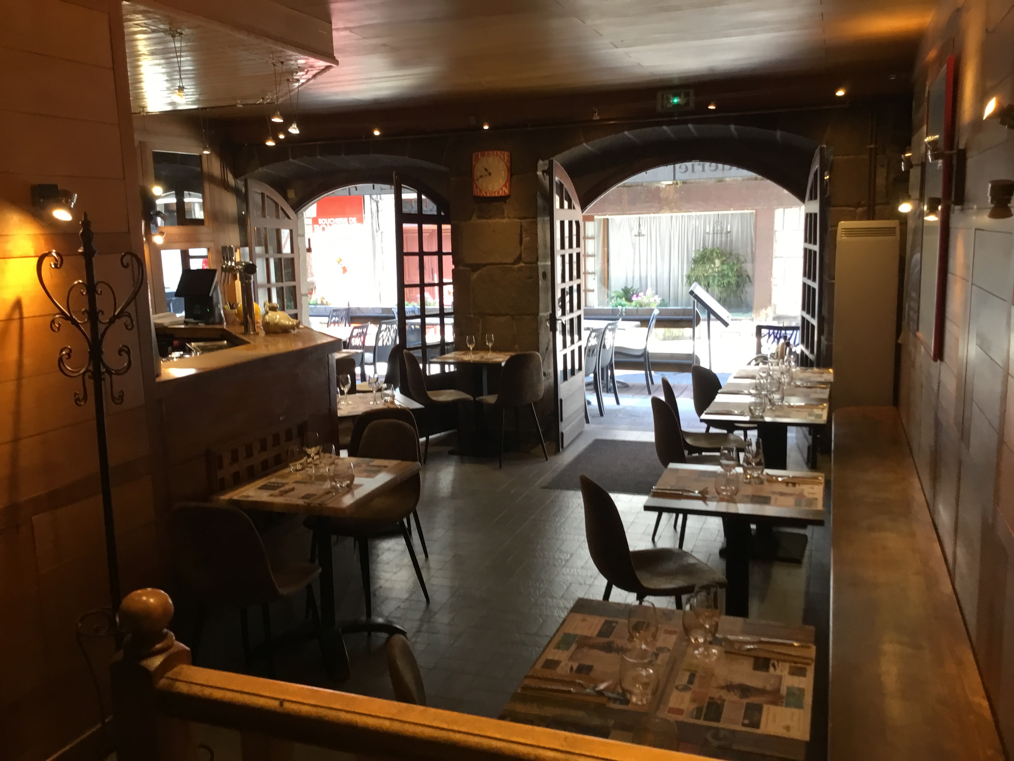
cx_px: 507
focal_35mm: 31
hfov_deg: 58.4
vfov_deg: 45.4
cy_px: 380
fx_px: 908
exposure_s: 1/33
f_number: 2.4
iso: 80
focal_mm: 3.3
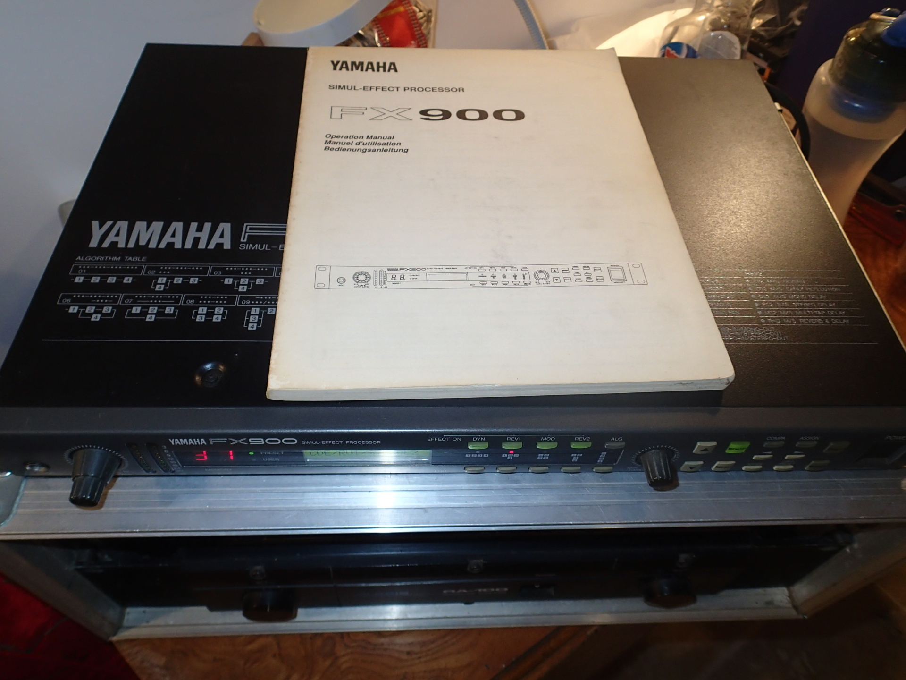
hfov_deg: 69.4
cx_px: 453
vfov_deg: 54.9
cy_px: 340
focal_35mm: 25
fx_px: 654
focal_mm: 4.5
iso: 200
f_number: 2.8
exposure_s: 1/30
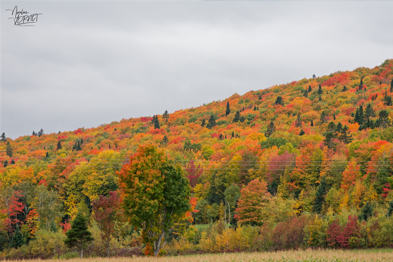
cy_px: 131
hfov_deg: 9.1
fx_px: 2456
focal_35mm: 225
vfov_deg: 6.1
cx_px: 196
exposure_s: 1/640
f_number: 6.3
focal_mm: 150
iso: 800
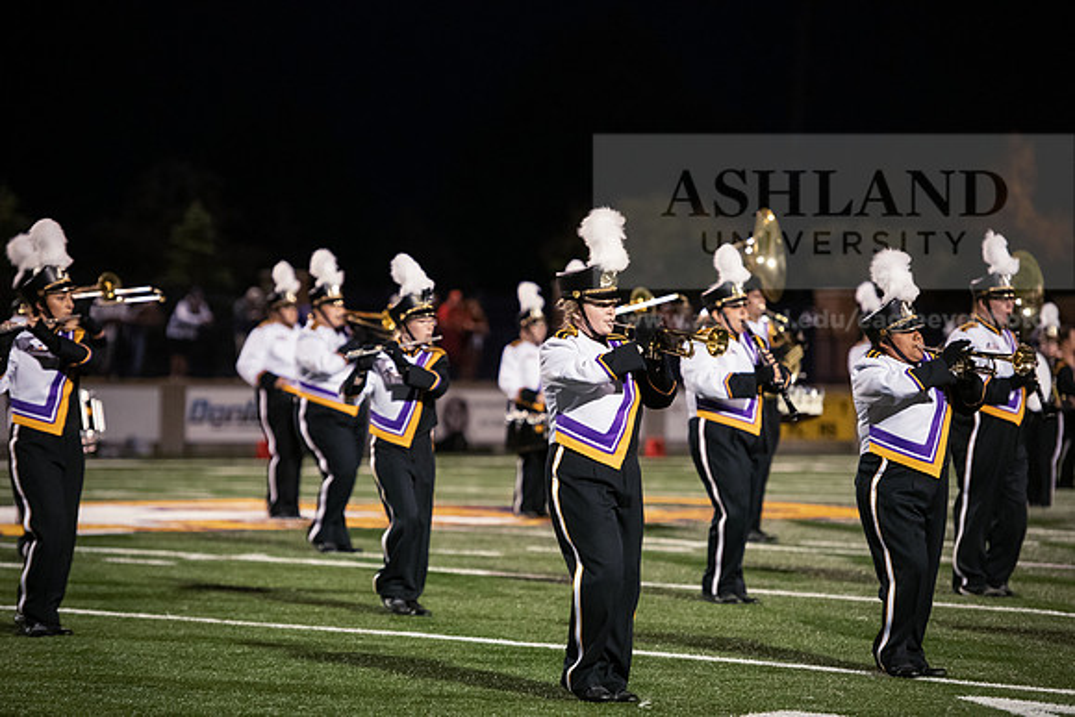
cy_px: 358
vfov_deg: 8.3
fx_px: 4928
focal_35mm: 165
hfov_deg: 12.4
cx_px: 538
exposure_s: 1/640
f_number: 3.2
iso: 5000
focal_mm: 165
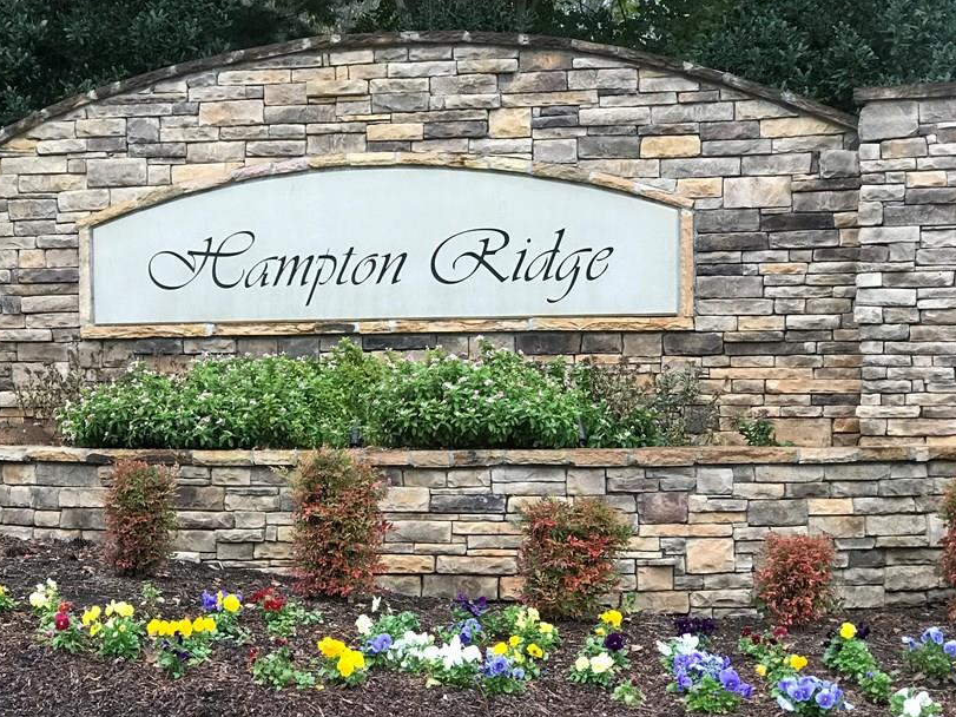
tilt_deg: -0.2
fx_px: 1988
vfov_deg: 20.4
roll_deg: +0.6
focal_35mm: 72
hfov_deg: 27.0
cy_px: 408
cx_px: 363
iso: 64
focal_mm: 6.6
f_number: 2.8
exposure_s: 1/60
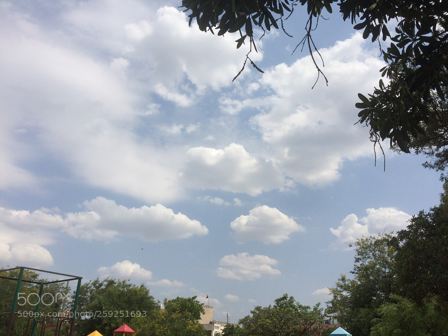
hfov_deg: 61.7
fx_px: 375
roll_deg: -1.4
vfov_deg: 48.2
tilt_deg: +24.7
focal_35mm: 29
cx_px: 224
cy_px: 168
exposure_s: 1/5882
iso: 32
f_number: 2.2
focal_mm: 4.15
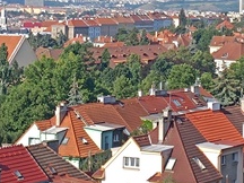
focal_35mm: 57
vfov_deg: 23.9
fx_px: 402
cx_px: 188
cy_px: -20
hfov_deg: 33.0
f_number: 1.88
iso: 57
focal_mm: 5.59
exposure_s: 1/1497
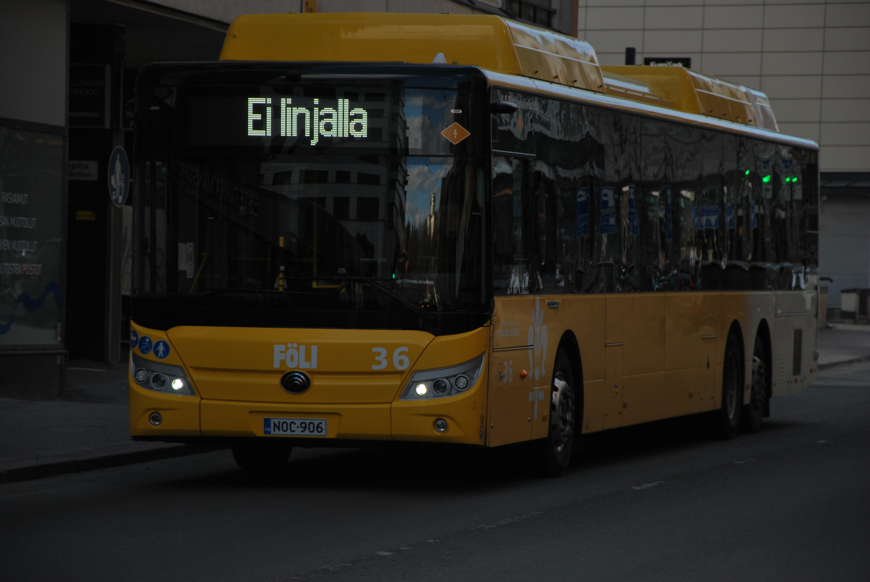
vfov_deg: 8.7
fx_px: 3811
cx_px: 435
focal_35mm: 158
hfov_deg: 13.0
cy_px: 291
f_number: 5.6
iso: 200
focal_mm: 105
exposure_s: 1/500
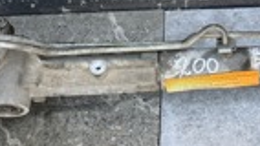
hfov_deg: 18.1
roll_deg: +4.5
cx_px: 183
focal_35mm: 118
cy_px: -53
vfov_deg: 10.0
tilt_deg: -35.5
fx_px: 814
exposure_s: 1/137
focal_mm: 6.76
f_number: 1.78
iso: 50
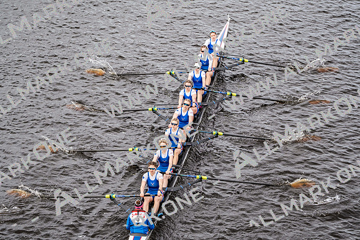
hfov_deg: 13.1
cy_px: 120
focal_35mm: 157
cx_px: 180
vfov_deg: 8.7
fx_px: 1570
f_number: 2.8
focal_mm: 157
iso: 400
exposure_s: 1/2000
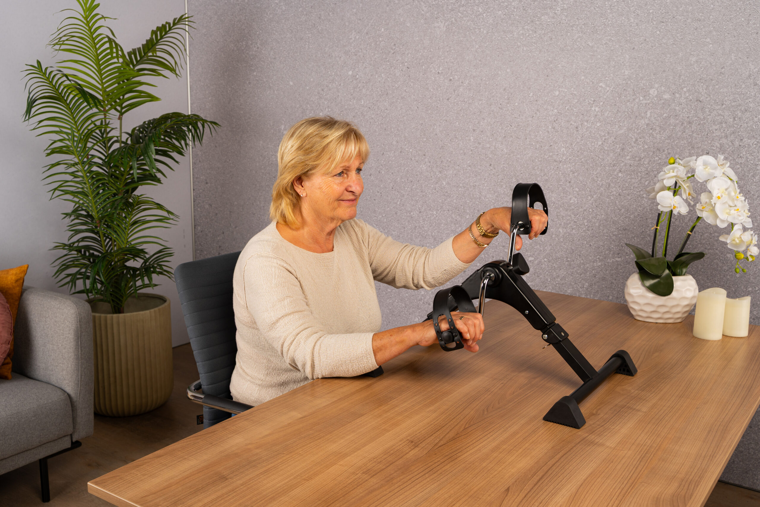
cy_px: 254
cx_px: 380
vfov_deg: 36.9
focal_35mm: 36
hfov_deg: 53.1
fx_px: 760
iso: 200
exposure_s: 1/200
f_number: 8
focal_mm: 36
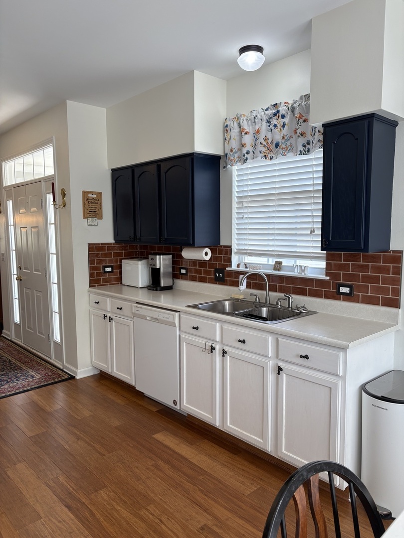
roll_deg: +0.0
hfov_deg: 53.1
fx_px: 405
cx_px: 202
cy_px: 269
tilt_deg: -5.5
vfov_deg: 67.3
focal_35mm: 26
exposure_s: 1/120
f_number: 1.6
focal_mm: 5.96
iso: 40
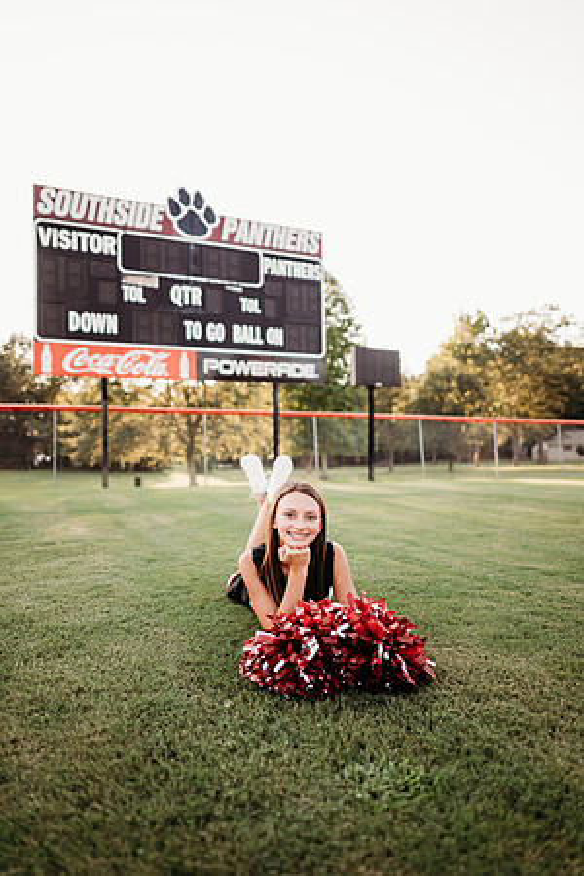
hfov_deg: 53.1
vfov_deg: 73.7
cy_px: 438
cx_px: 292
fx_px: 584
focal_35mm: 24
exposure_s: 1/500
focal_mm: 24
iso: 125
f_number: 2
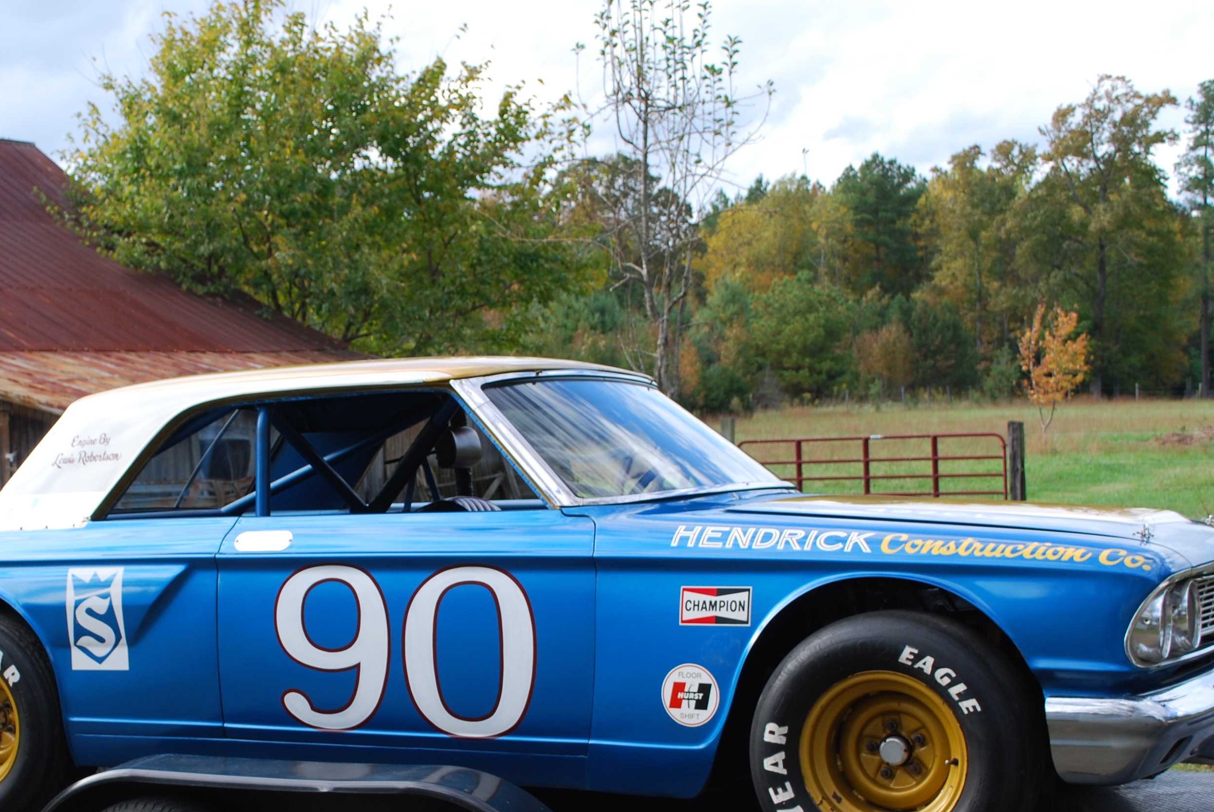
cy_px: 576
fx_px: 2059
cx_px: 406
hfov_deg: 32.6
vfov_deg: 22.2
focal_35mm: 61
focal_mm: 26
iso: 140
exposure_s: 1/125
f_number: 5.6
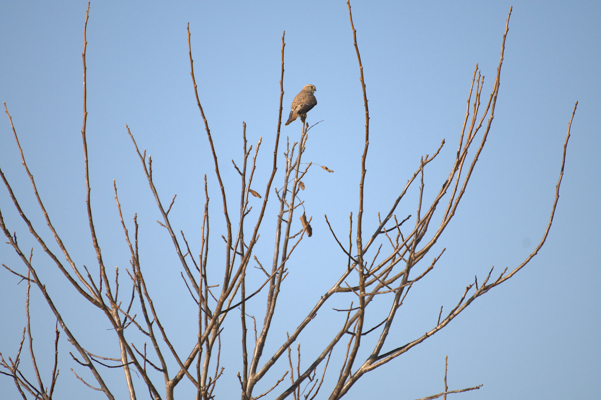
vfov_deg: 3.1
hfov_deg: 4.6
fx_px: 7509
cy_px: 200
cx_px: 300
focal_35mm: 450
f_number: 5.6
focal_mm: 300
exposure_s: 1/4000
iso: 640
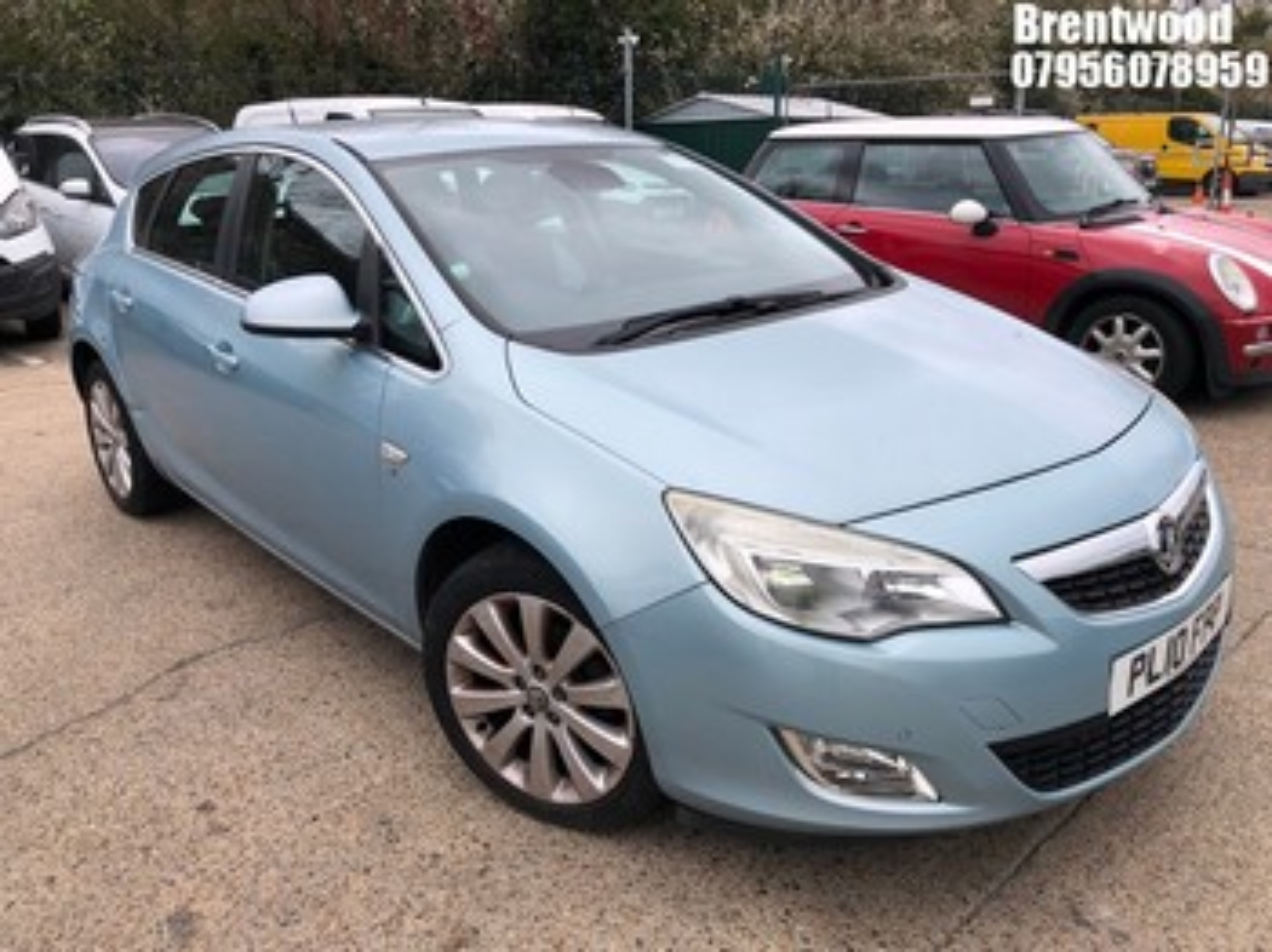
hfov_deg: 63.5
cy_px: 476
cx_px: 636
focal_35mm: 28
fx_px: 1028
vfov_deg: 49.7
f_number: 1.8
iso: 20
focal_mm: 4
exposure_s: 1/539
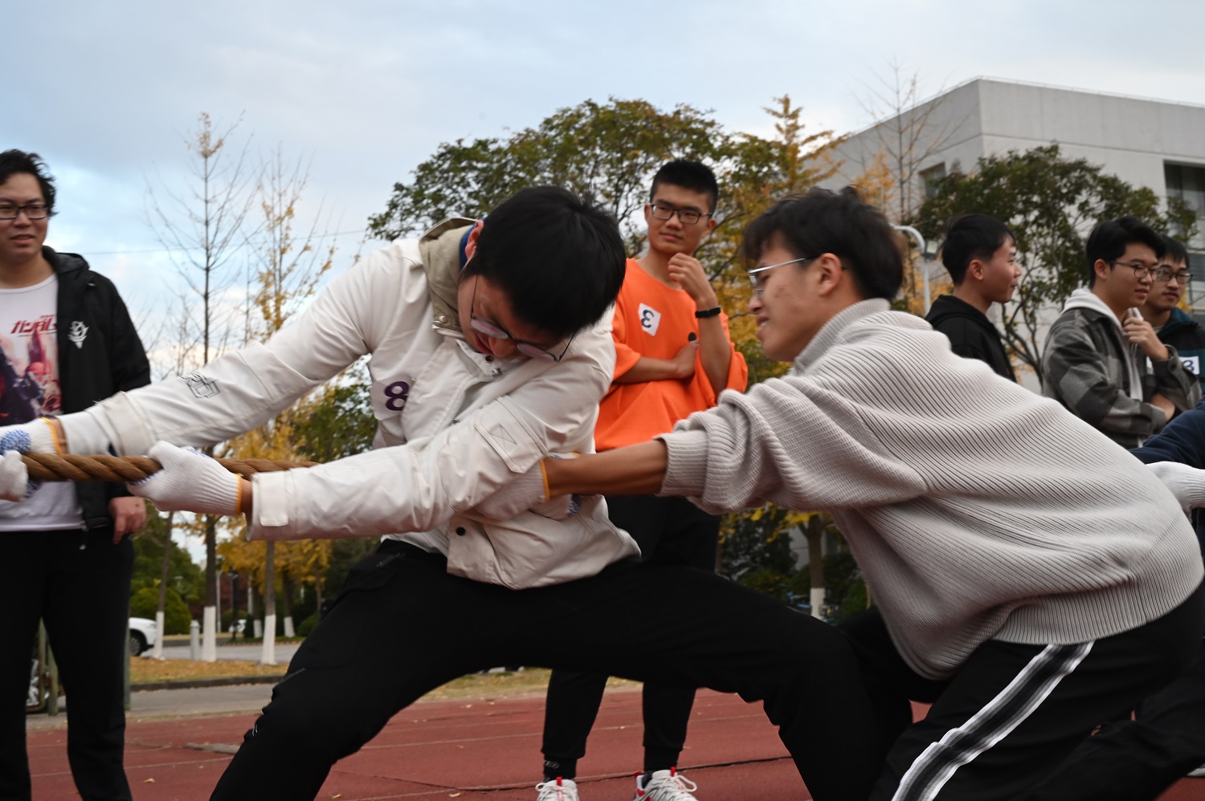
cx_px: 602
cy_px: 400
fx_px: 1672
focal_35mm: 50
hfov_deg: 39.6
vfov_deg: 27.0
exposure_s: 1/60
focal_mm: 50
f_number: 11
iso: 1250
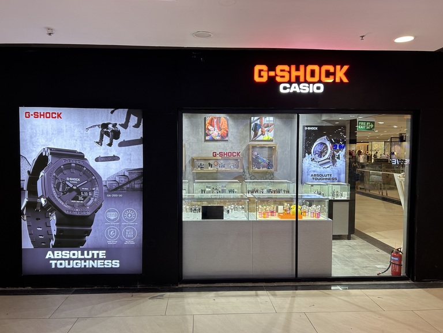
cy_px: 166
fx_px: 333
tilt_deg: -2.1
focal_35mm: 26
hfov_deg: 67.3
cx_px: 222
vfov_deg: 53.1
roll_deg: +0.2
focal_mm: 5.7
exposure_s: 1/100
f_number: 1.5
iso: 32
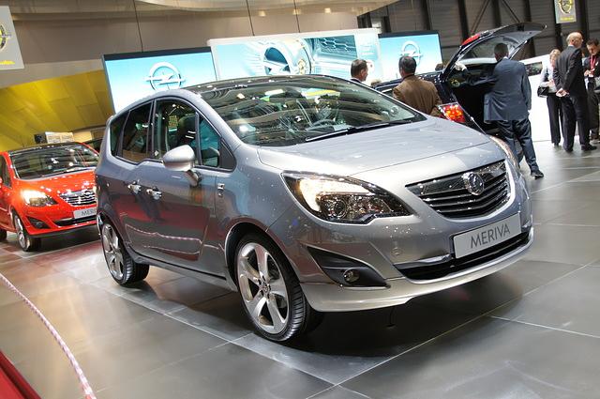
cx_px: 300
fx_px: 649
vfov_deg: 34.1
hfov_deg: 49.6
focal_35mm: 39
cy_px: 200
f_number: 4
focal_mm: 26
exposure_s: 1/40
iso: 200
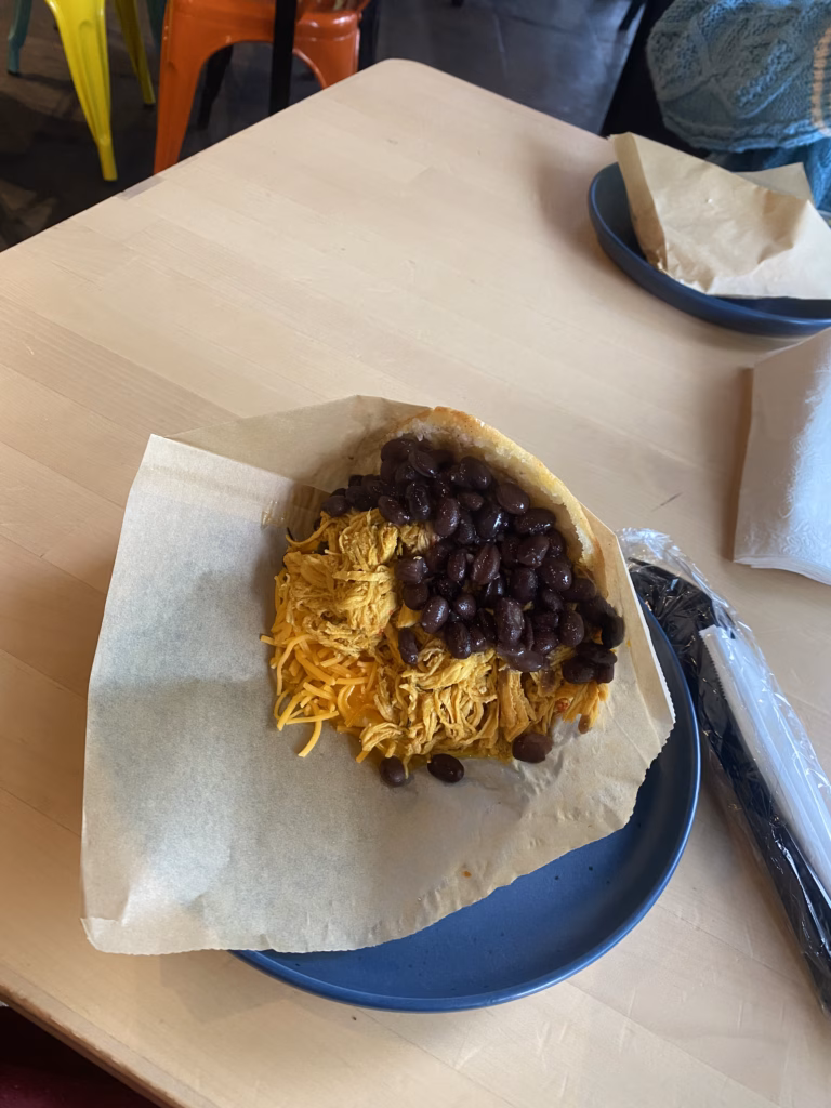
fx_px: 832
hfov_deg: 53.1
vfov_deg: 67.3
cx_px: 416
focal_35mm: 26
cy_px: 554
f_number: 1.8
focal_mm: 4.25
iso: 160
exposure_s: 1/60
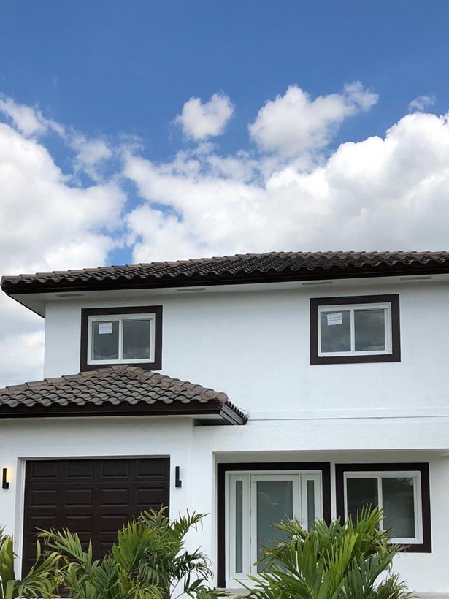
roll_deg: -0.2
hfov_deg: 35.1
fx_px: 709
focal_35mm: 41
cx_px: 234
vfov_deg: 44.6
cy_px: 430
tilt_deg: +8.5
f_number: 1.8
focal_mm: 4
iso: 20
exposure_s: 1/2404
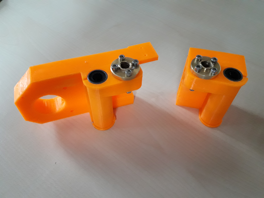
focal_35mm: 28
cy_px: 99
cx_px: 132
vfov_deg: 49.7
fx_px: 214
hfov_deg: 63.4
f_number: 1.9
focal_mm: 3.7
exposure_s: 1/17
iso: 500
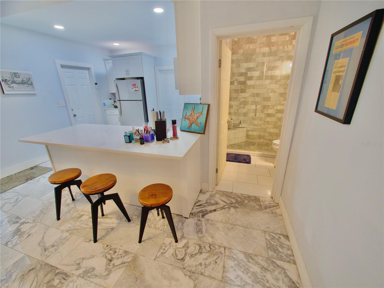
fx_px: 155
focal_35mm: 14
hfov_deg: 102.1
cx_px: 192
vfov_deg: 85.7
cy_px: 144
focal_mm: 7
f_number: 4
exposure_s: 1/60
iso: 640
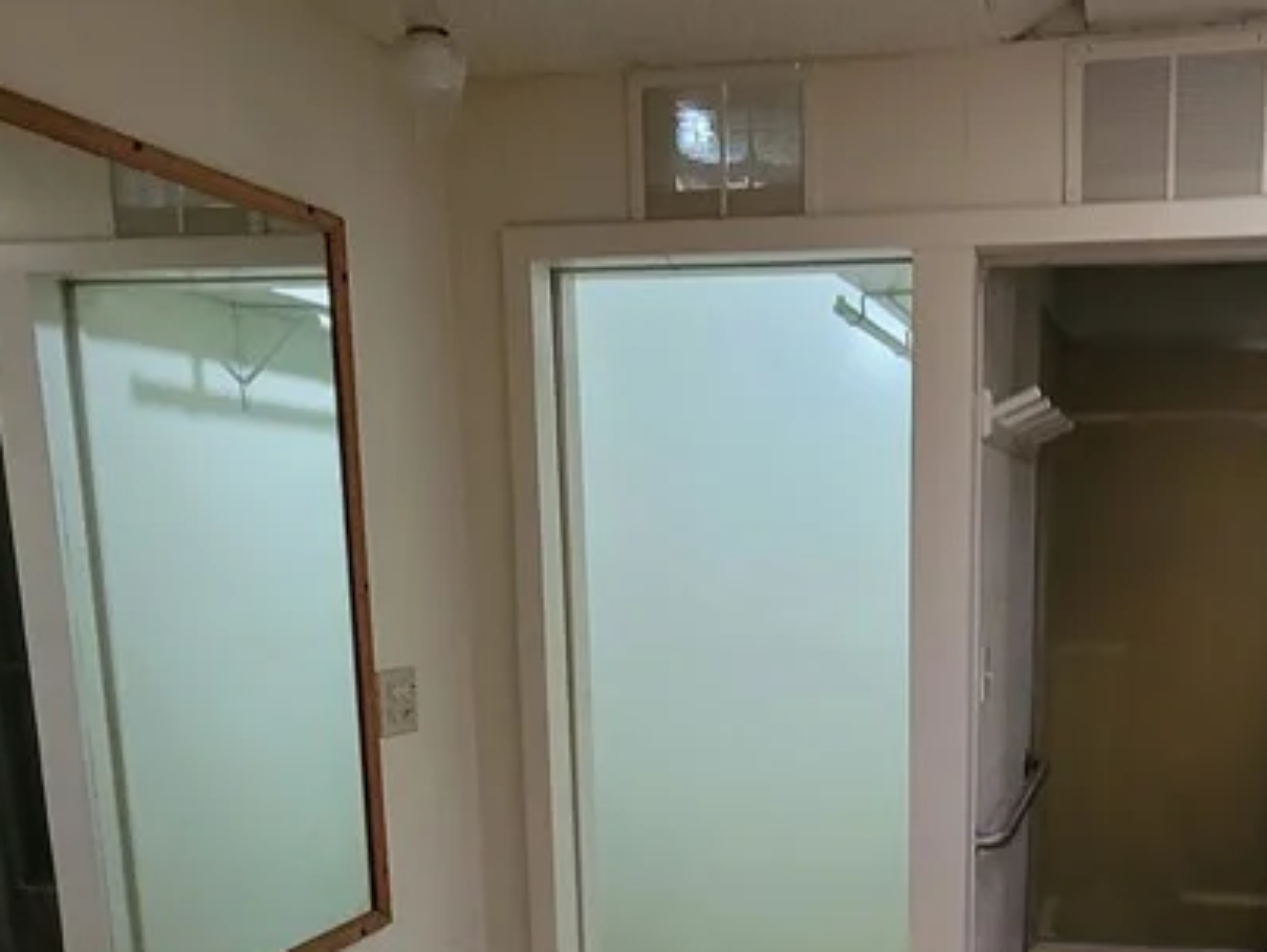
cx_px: 921
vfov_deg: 41.0
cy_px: 773
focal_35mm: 33
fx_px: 1209
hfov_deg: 53.3
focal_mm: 2.2
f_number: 2.2
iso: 320
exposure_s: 1/40
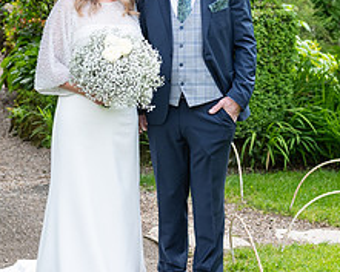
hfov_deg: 16.2
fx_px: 1188
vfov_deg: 13.0
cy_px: 53
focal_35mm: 118
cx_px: 103
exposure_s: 1/800
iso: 400
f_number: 3.5
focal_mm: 48
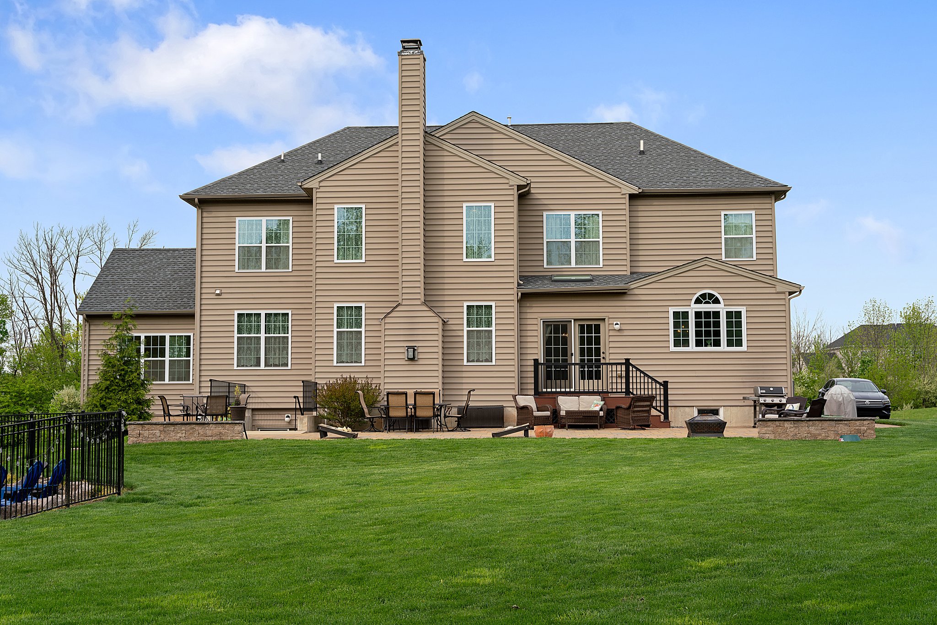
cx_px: 468
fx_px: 1223
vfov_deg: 28.7
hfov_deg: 41.9
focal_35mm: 47
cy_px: 312
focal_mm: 47
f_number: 10
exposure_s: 1/125
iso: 125
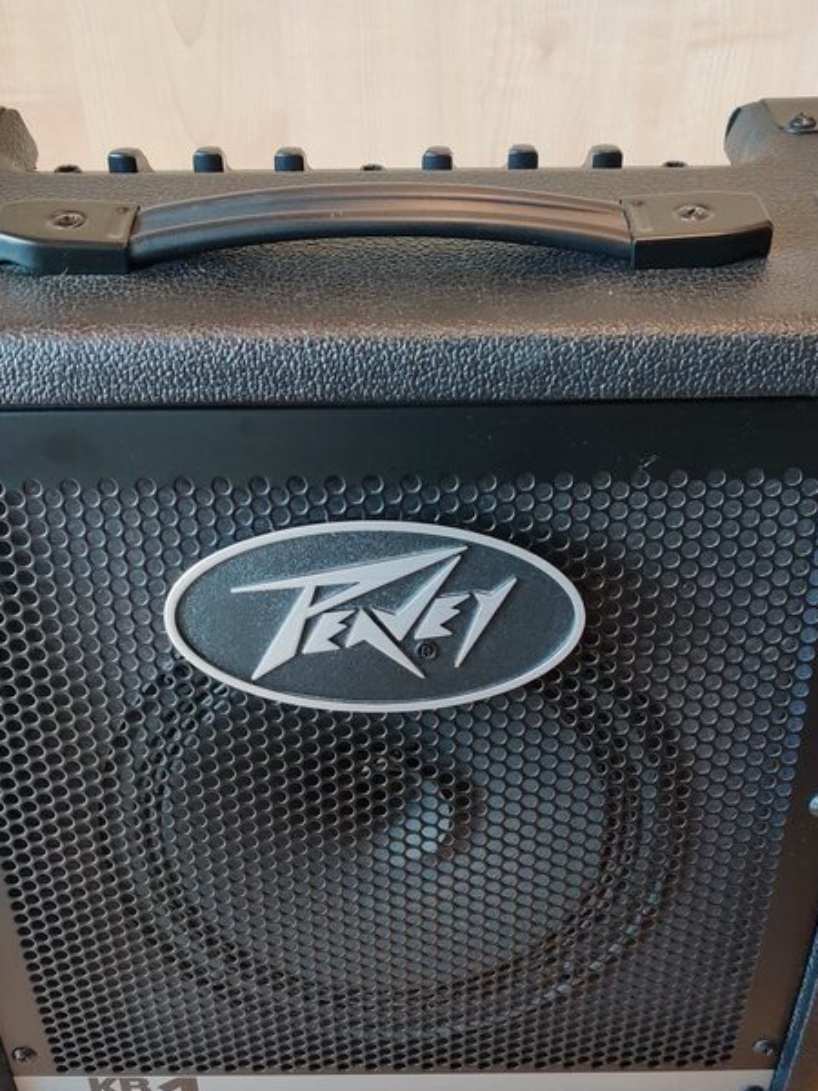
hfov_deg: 32.2
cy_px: 704
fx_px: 1418
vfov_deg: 41.7
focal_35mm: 45
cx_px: 402
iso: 500
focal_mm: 4.75
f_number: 1.65
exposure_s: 1/33
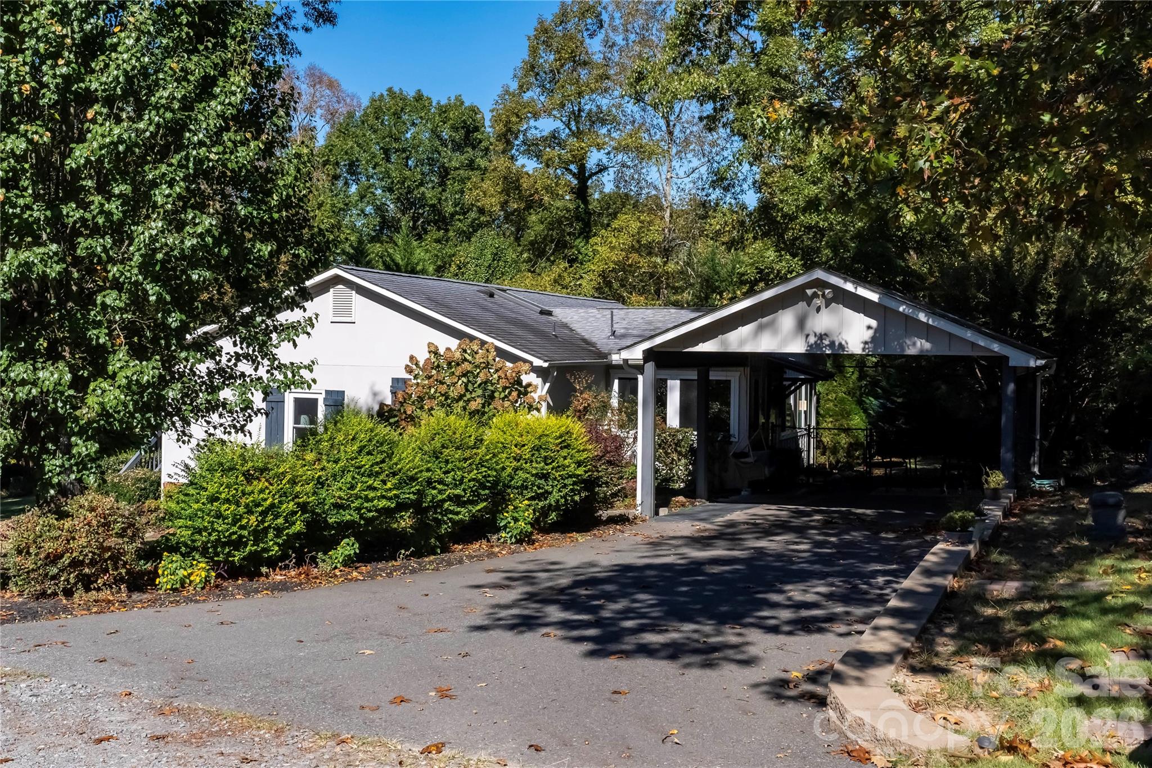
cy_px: 384
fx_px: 1280
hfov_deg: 48.5
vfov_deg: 33.4
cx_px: 576
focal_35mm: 40
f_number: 14
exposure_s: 1/2000
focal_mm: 40
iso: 2500
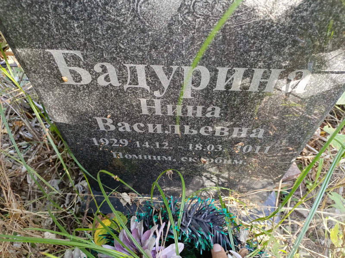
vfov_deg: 54.9
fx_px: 249
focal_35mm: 25
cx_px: 172
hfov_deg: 69.4
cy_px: 129
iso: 542
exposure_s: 1/50
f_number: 1.69
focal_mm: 4.76
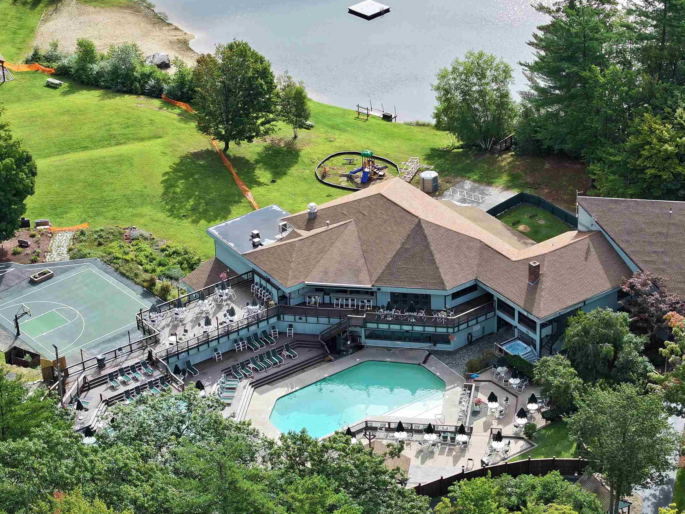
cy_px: 229
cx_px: 442
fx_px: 1959
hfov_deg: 19.8
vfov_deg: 14.9
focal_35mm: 99
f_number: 2.8
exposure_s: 1/640
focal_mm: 19.35
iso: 120
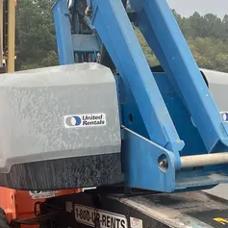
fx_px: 529
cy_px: 174
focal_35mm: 71
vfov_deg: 24.0
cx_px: 165
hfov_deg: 24.1
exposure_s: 1/537
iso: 50
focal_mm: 5.1
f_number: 1.6
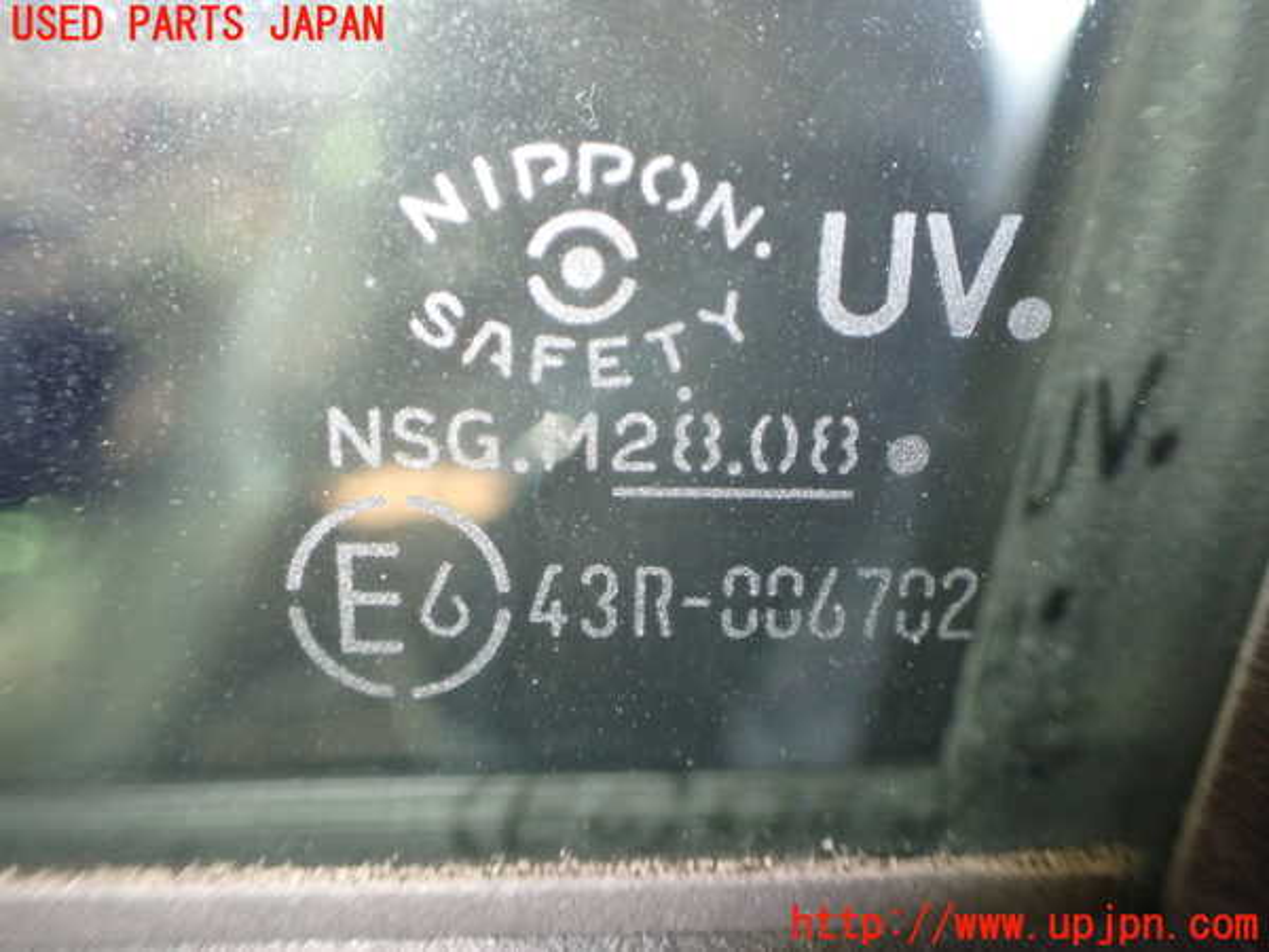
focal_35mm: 30
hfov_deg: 60.0
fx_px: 1100
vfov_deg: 46.8
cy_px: 476
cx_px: 634
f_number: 2.3
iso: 800
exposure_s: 1/50
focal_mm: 5.4
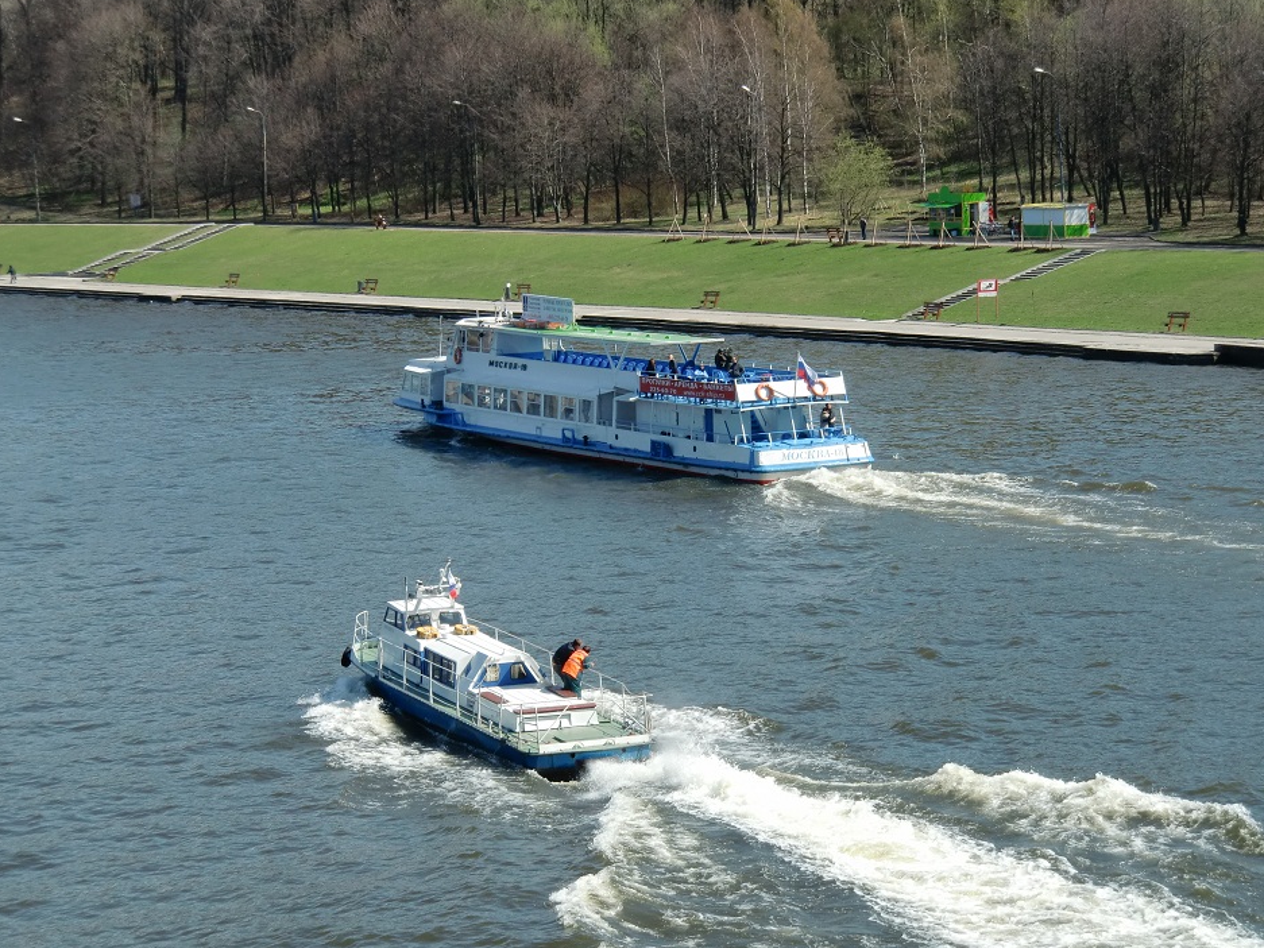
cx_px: 623
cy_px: 491
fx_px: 3469
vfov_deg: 15.6
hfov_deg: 20.6
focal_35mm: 95
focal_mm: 16
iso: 64
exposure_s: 1/320
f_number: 4.8
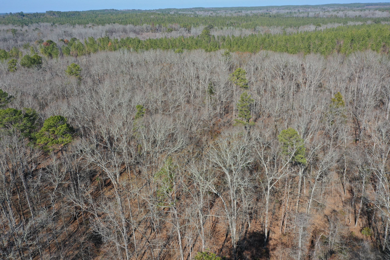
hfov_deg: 65.5
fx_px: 303
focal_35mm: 28
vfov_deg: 46.4
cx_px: 195
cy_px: 130
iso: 100
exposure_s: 1/400
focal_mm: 10.26
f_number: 5.6
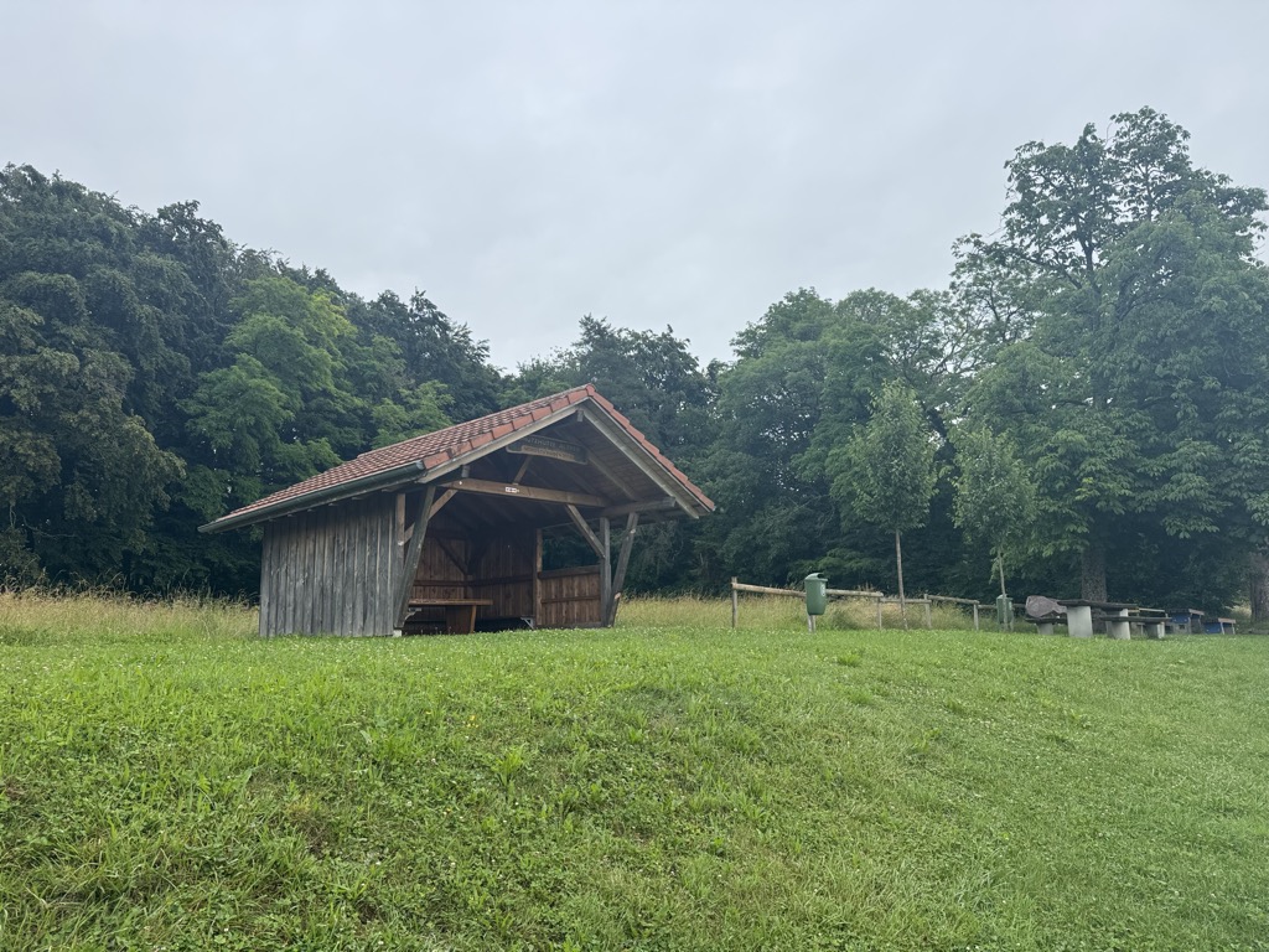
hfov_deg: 71.6
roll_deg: +2.2
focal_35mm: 24
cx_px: 634
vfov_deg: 56.8
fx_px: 880
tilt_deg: +11.1
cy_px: 476
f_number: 1.78
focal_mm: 6.76
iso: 80
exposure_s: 1/1366
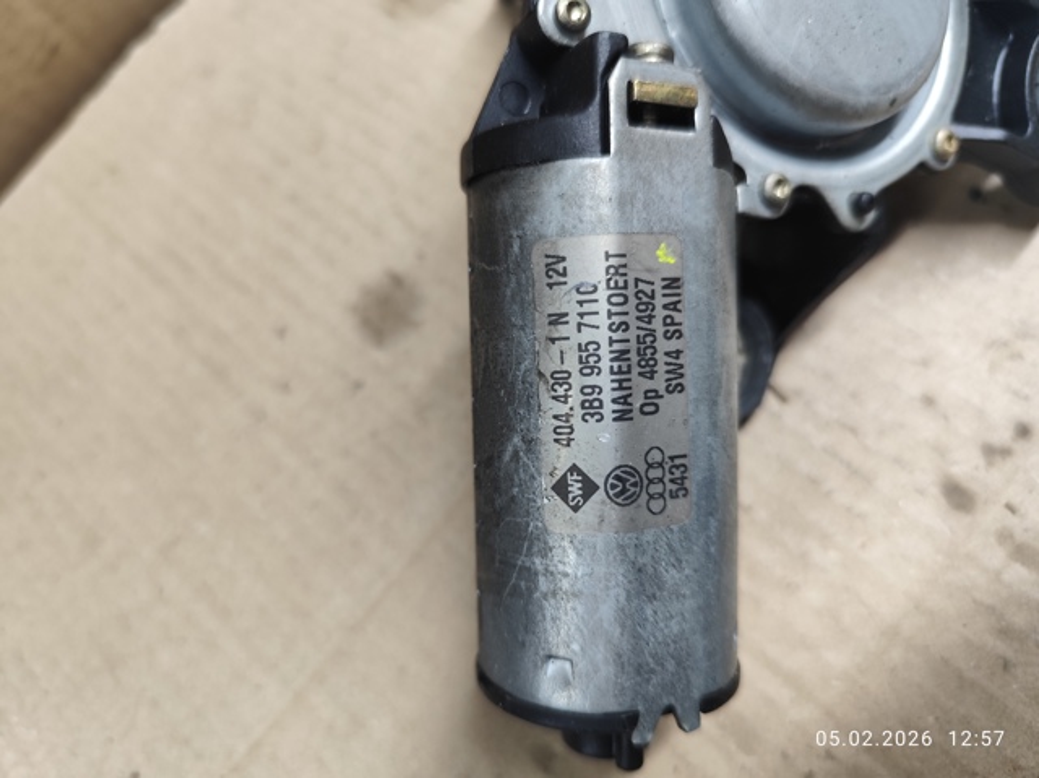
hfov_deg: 74.0
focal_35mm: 23
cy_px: 389
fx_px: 690
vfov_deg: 58.8
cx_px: 520
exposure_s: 1/100
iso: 500
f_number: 1.65
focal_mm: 6.19
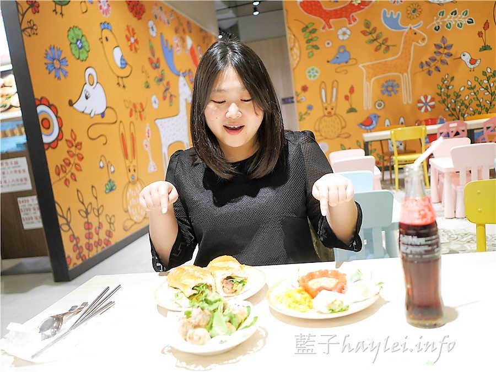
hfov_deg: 60.0
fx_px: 430
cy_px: 186
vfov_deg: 46.8
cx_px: 248
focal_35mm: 30
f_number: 1.7
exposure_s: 1/60
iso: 400
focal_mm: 15
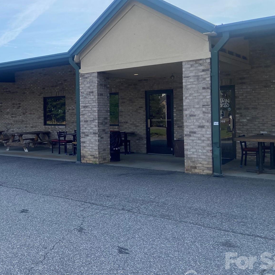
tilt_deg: +2.2
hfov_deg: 39.4
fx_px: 369
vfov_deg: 40.8
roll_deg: +0.6
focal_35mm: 41
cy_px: 115
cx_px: 57
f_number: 1.8
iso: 32
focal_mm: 4.25
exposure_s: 1/2315
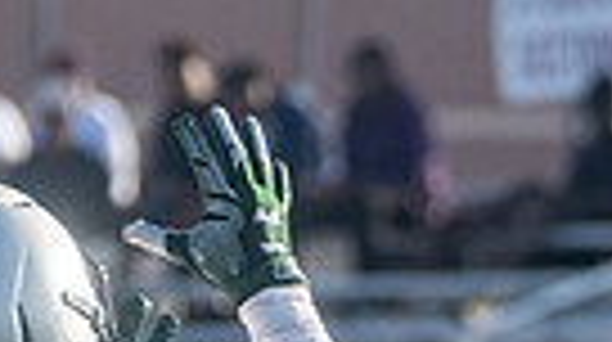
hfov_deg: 1.5
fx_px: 23931
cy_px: 670
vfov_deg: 0.8
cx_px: 400
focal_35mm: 1477
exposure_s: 1/1250
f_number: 8
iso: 800
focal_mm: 262
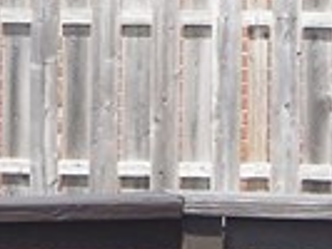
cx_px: -342
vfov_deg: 5.1
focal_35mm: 292
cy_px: 62
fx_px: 2803
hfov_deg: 6.6
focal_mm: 6.8
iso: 125
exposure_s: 1/1000
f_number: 3.4
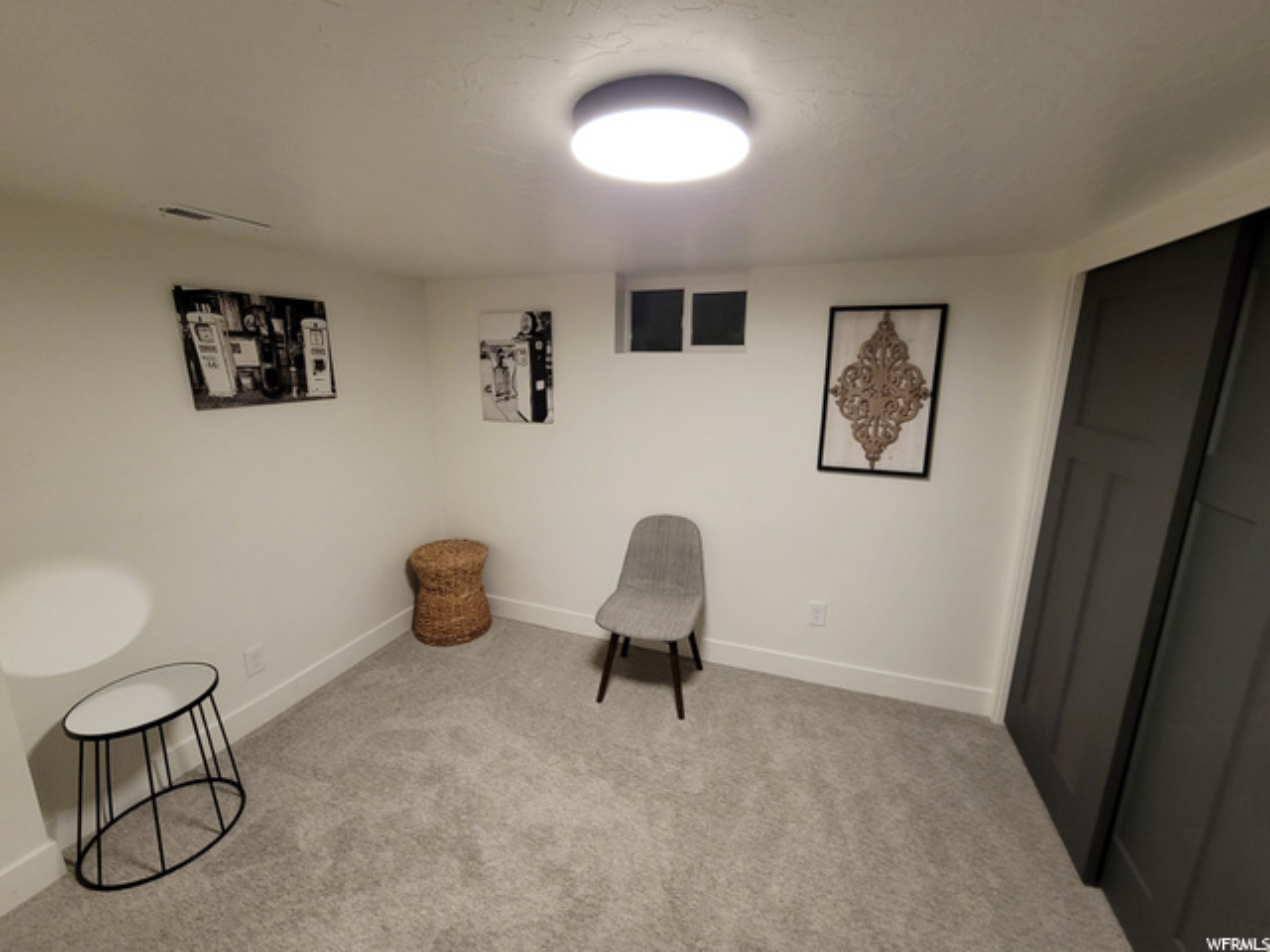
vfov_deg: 89.9
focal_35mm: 13
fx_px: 477
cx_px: 635
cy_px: 476
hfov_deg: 106.2
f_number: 2.2
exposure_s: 1/40
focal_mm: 2.2
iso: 320
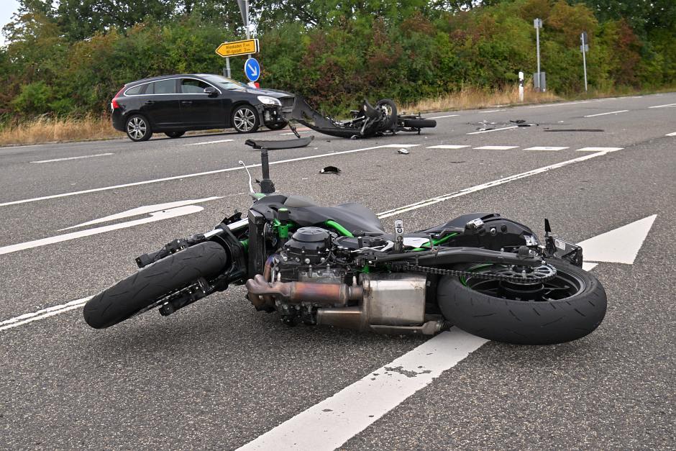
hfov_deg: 41.1
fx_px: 901
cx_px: 338
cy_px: 226
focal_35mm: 48
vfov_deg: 28.1
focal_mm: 48
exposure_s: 1/250
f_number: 11
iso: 320
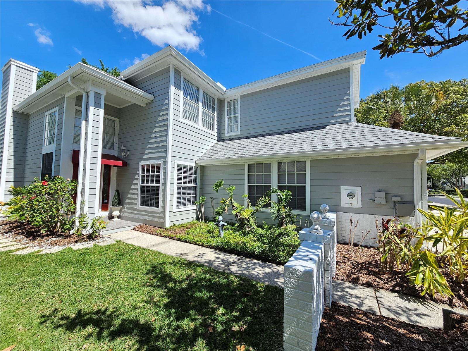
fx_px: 176
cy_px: 176
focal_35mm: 13
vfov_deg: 89.9
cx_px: 234
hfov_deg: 106.2
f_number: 2.2
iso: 50
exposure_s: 1/992
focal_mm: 2.2
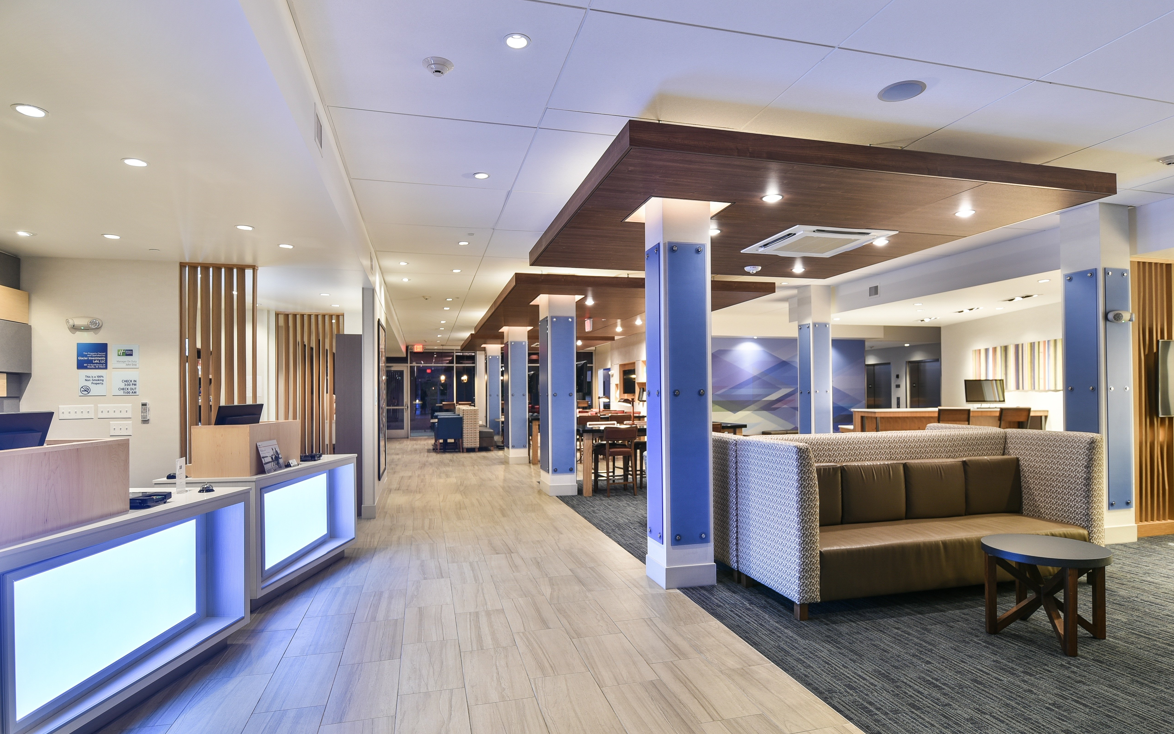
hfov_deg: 90.7
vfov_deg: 64.8
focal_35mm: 18
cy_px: 405
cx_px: 652
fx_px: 576
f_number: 2.8
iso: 100
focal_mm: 15
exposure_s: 1/13
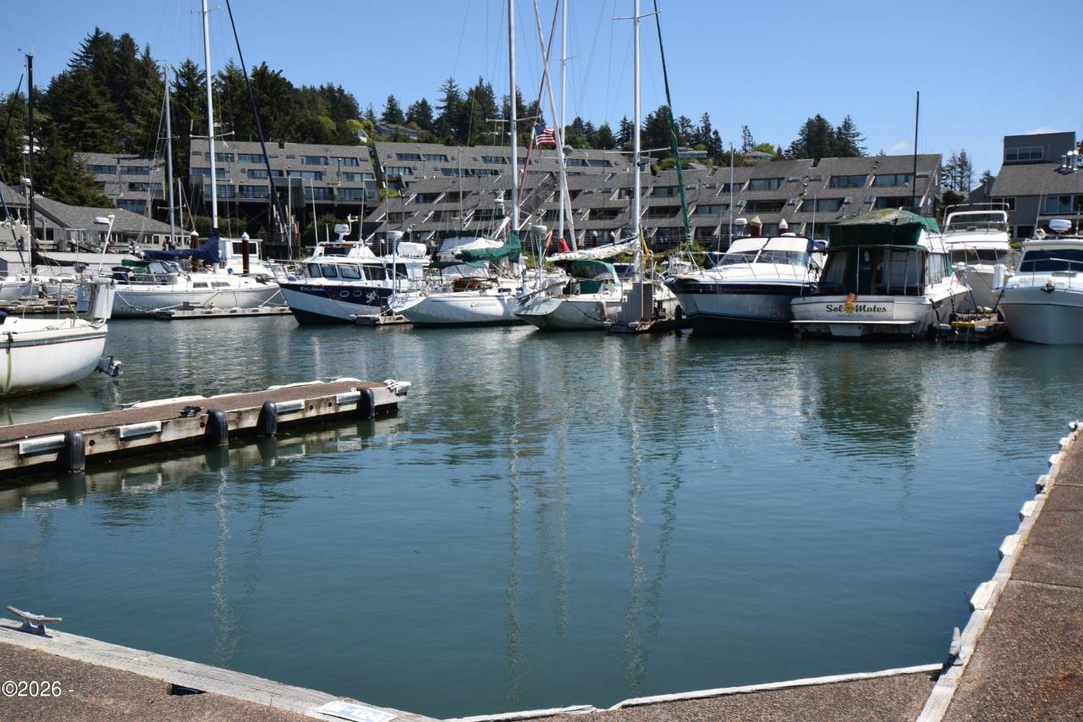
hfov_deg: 53.1
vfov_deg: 36.9
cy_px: 361
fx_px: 1083
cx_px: 542
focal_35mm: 36
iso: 200
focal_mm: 24
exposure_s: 1/320
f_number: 9
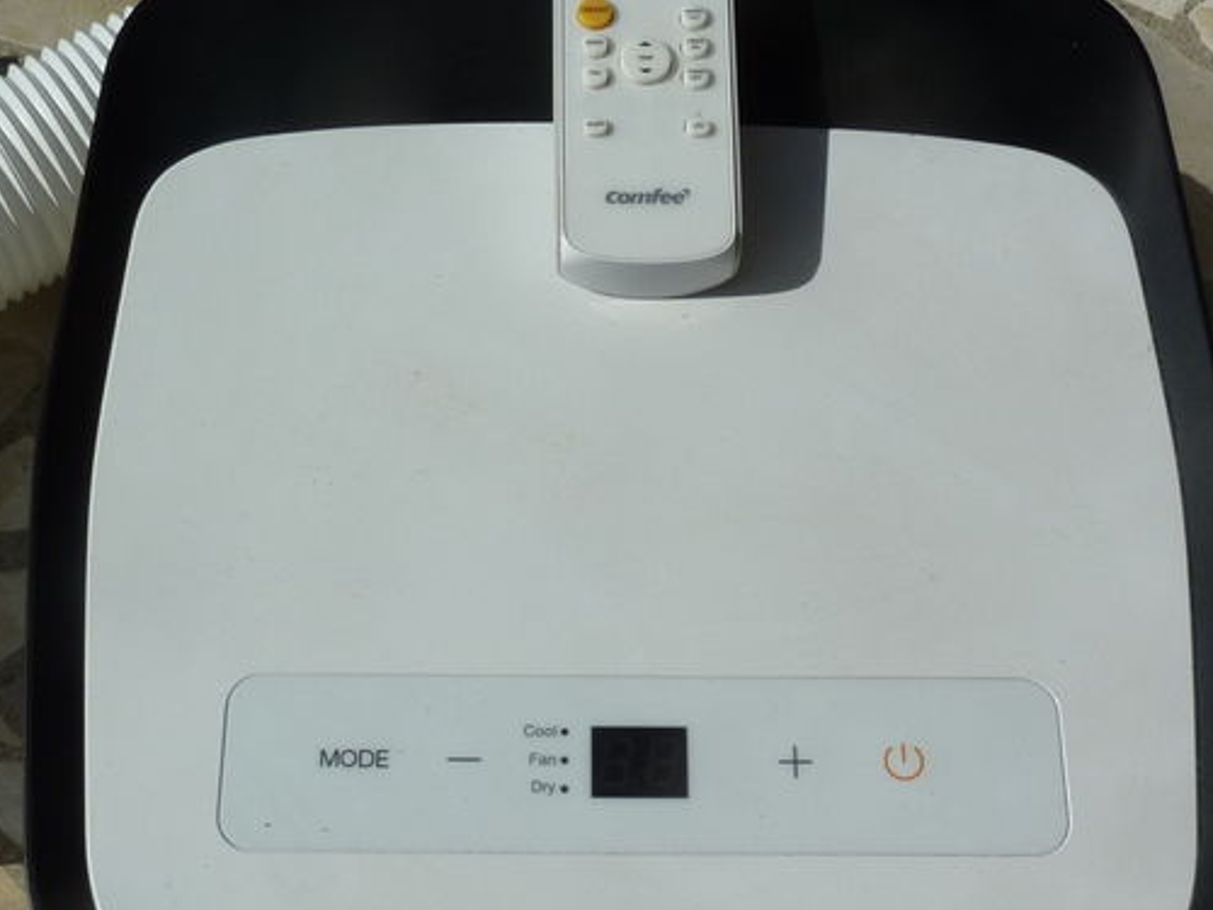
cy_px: 599
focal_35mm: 50
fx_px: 1752
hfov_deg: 38.2
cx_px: 575
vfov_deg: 28.9
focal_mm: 4.1
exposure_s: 1/1000
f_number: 6.3
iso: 80
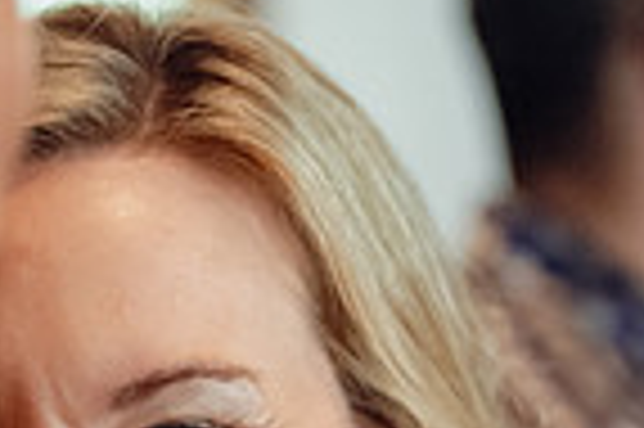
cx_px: 69
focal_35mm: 298
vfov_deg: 4.6
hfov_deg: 6.9
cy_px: 684
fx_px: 5325
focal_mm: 70
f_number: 2.8
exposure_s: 1/200
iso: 6400
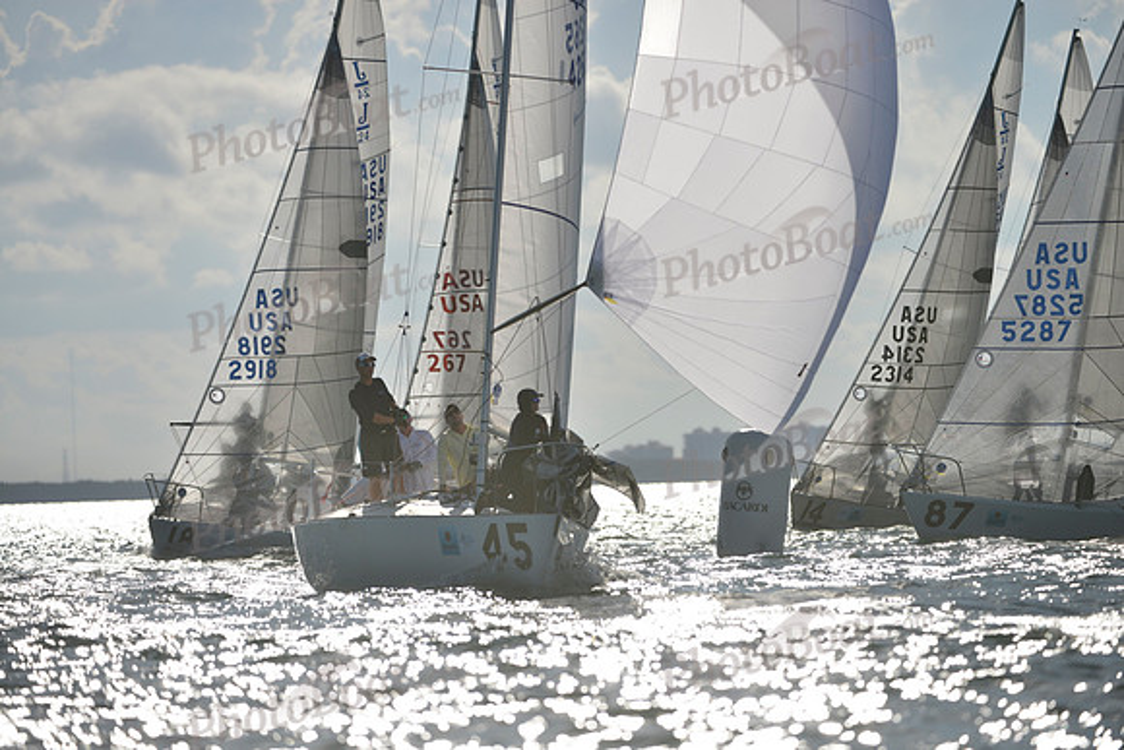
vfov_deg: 3.9
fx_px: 10930
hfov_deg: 5.9
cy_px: 375
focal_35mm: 350
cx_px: 562
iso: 200
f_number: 4.5
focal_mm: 350
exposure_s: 1/6400
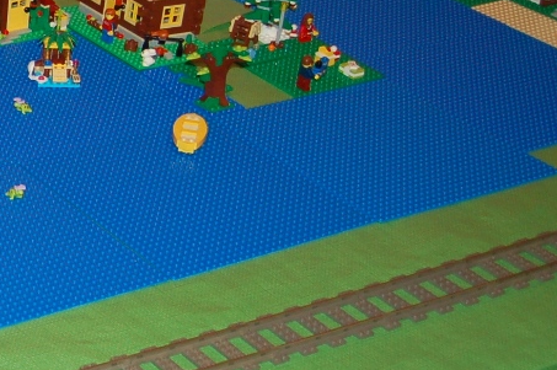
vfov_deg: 12.8
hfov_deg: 16.7
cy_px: 89
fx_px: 1638
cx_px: -377
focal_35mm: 106
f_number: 3.8
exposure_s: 1/60
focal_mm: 20
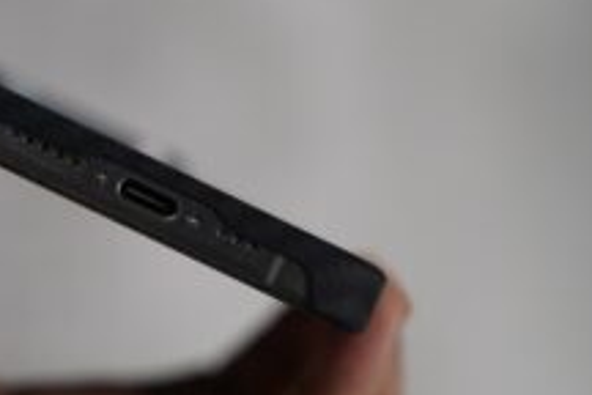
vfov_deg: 9.9
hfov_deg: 14.7
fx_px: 2286
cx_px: 129
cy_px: 171
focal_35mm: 139
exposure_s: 1/80
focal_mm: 75
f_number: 4
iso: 500
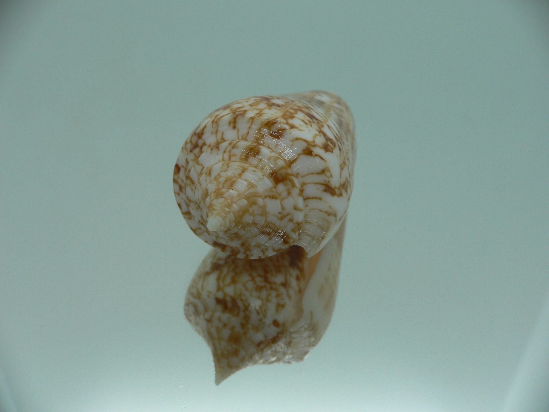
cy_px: 206
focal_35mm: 35
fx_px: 555
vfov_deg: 40.7
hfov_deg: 52.6
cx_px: 274
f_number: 2.8
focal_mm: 4.6
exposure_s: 1/60
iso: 80
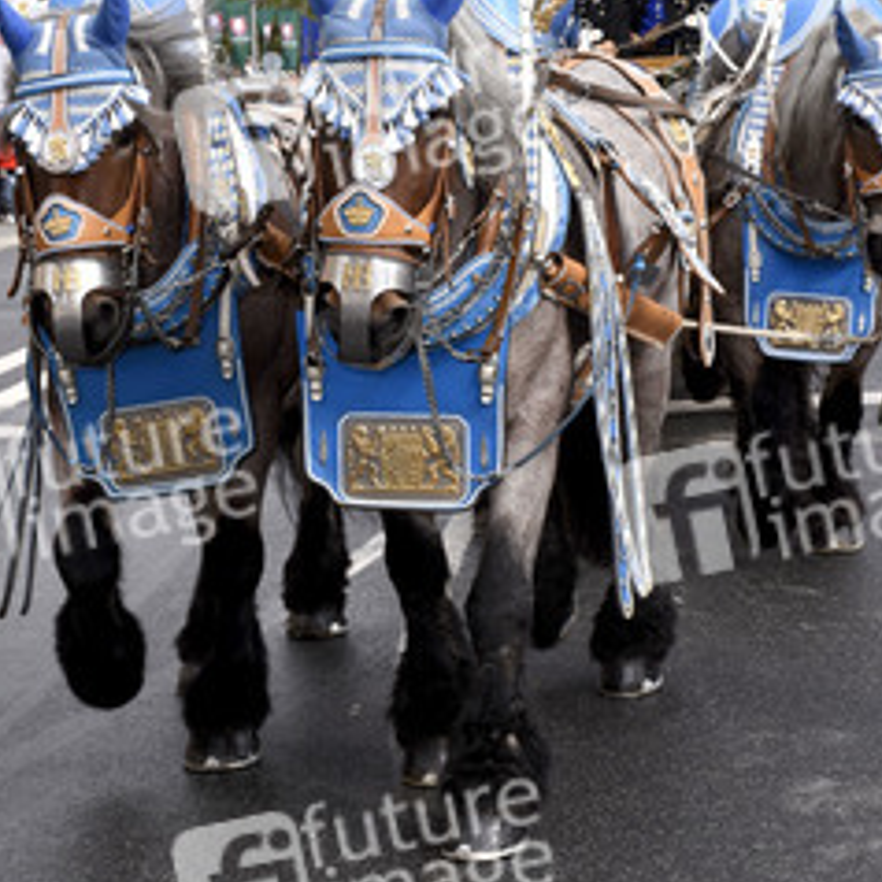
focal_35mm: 90
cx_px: 471
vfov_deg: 19.2
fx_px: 2594
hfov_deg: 19.3
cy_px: 311
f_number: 9
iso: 200
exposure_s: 1/160
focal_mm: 42
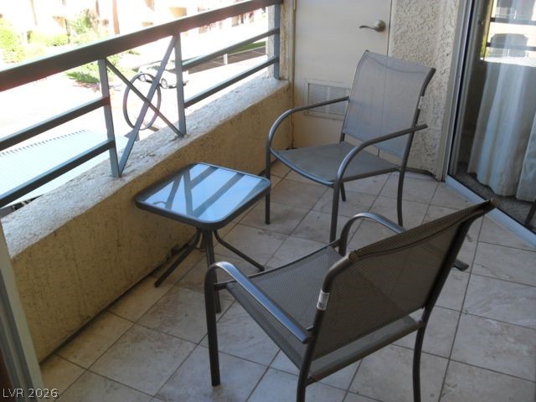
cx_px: 268
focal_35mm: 35
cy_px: 201
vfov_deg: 40.7
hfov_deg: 52.6
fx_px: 542
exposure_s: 1/180
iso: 80
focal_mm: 6.3
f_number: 3
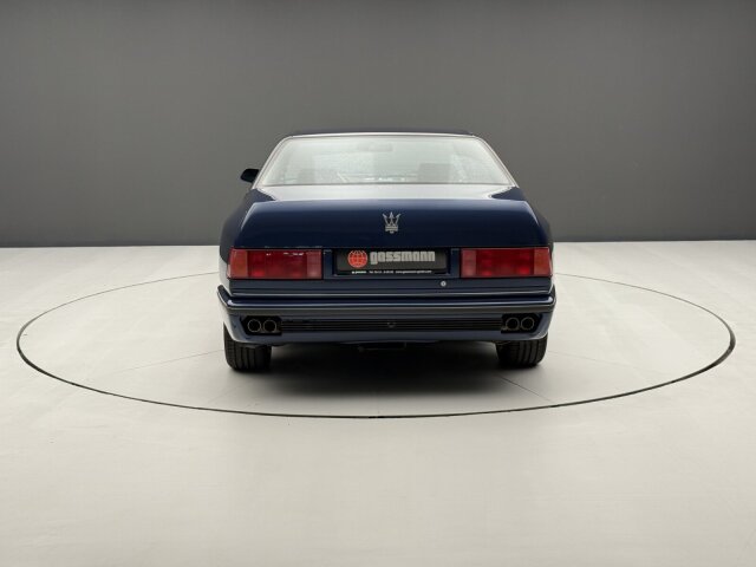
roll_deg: +0.3
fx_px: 1048
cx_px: 378
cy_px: 284
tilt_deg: -9.9
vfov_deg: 30.3
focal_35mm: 48
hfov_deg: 39.7
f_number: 1.78
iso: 64
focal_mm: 6.76
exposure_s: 1/49
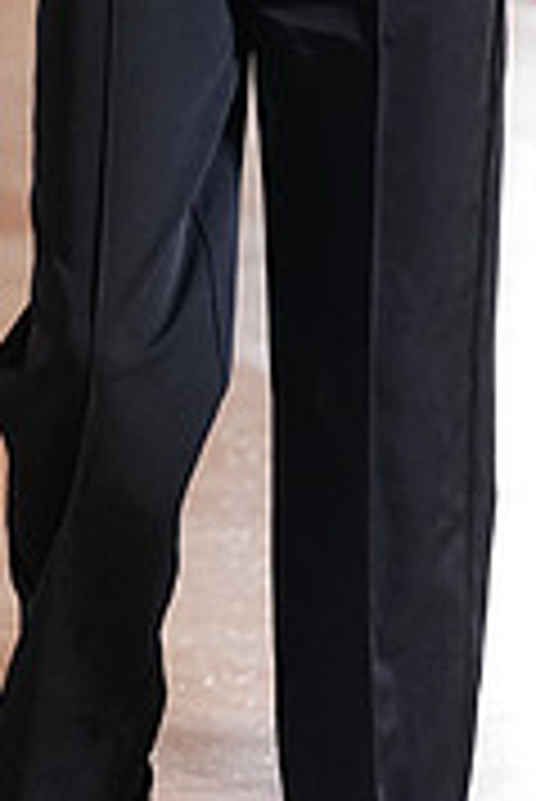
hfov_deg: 6.0
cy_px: -328
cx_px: 403
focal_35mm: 228
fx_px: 5082
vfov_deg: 8.8
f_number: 2.8
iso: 2500
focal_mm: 70
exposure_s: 1/500
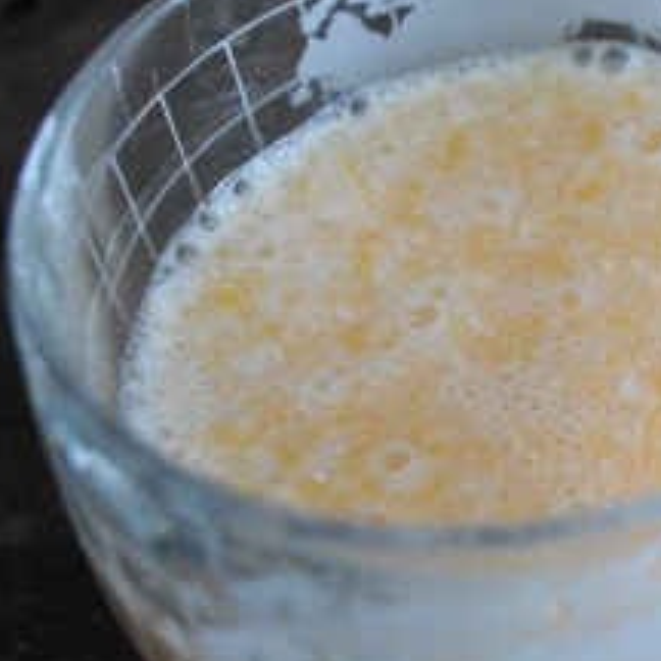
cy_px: 312
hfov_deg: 27.2
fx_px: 1275
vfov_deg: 29.1
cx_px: 687
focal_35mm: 59
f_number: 3.8
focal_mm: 22
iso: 400
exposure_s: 1/30
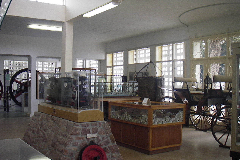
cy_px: 87
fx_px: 267
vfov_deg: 33.4
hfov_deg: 48.5
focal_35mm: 40
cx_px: 121
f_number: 3.3
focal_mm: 6.3
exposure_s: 1/30
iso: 64
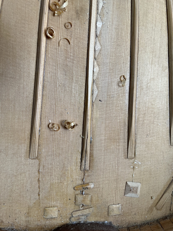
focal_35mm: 26
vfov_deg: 67.3
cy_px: 116
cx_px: 86
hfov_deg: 53.1
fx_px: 173
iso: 64
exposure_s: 1/100
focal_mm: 5.1
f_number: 1.6
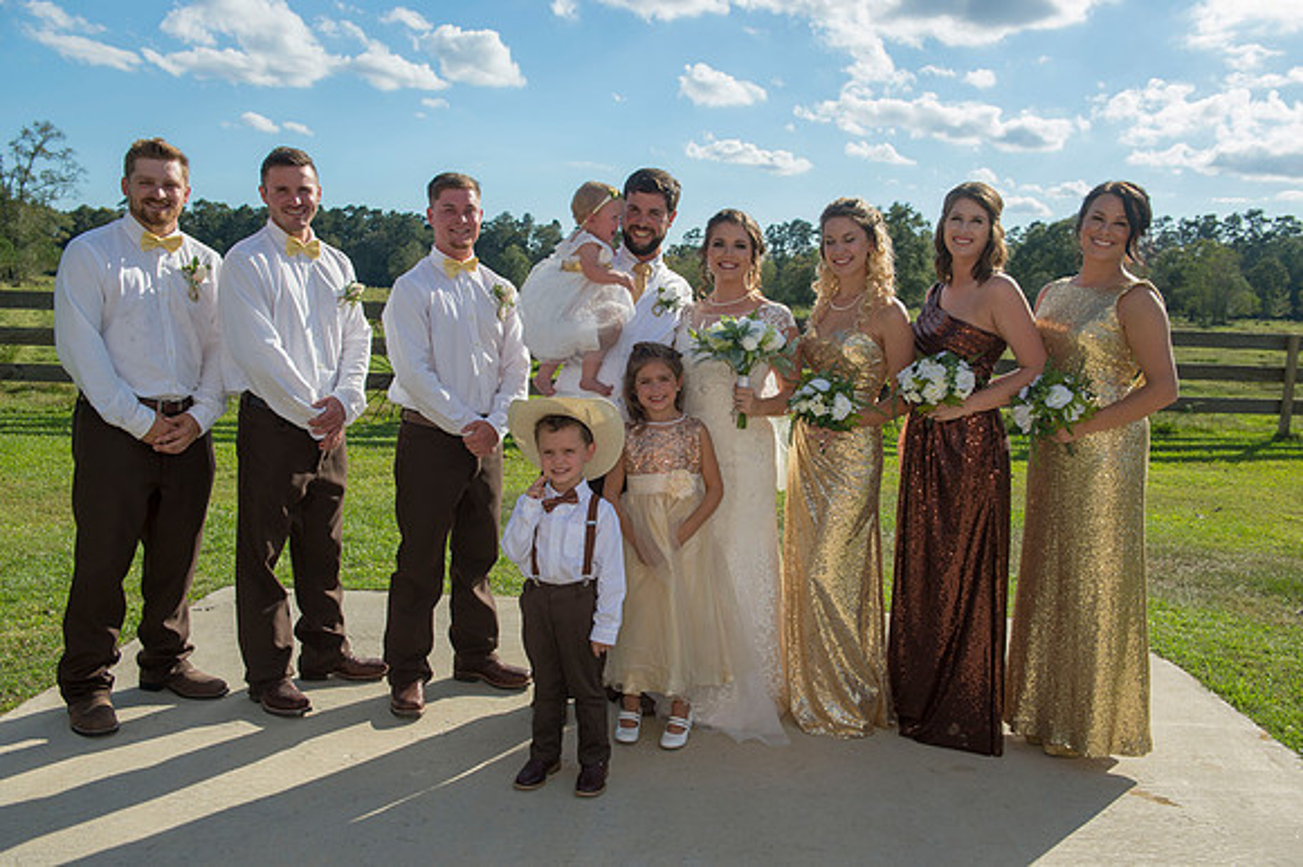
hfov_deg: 58.7
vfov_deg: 41.1
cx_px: 652
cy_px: 434
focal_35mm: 32
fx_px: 1158
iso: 200
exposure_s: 1/800
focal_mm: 32
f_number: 6.3
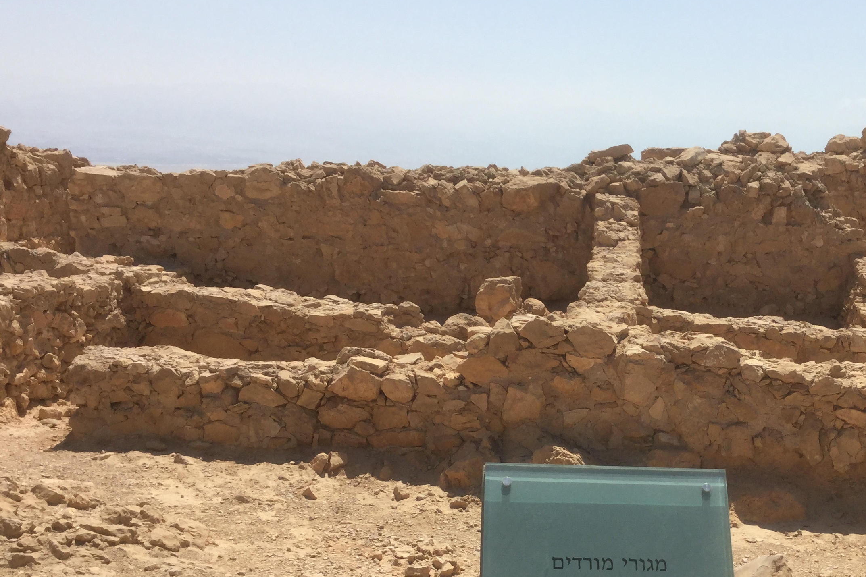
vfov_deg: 27.0
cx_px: 633
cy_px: 452
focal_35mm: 49
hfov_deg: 39.4
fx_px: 1179
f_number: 2.4
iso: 25
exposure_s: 1/2092
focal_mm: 3.3
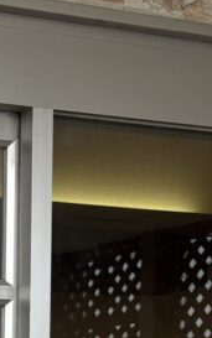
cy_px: 542
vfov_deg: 15.6
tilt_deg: -4.1
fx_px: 1117
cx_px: -234
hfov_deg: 9.9
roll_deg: -0.1
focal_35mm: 121
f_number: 1.6
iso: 50
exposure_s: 1/341
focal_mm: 5.96
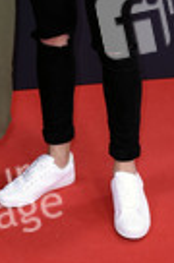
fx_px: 772
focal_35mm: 106
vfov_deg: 18.0
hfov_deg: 12.8
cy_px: -83
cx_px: 19
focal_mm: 24
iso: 400
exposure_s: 1/60
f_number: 6.3
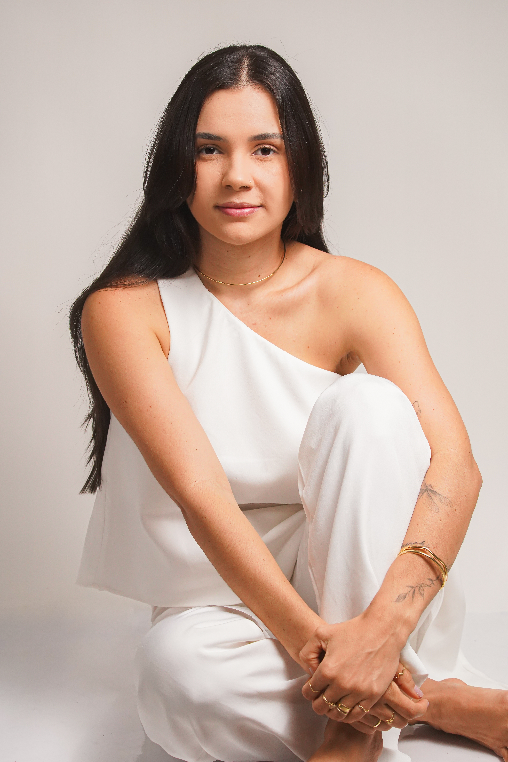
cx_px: 254
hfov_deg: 16.1
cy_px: 381
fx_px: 1799
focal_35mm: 85
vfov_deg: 23.9
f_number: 7.1
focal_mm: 85
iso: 3200
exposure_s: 1/200
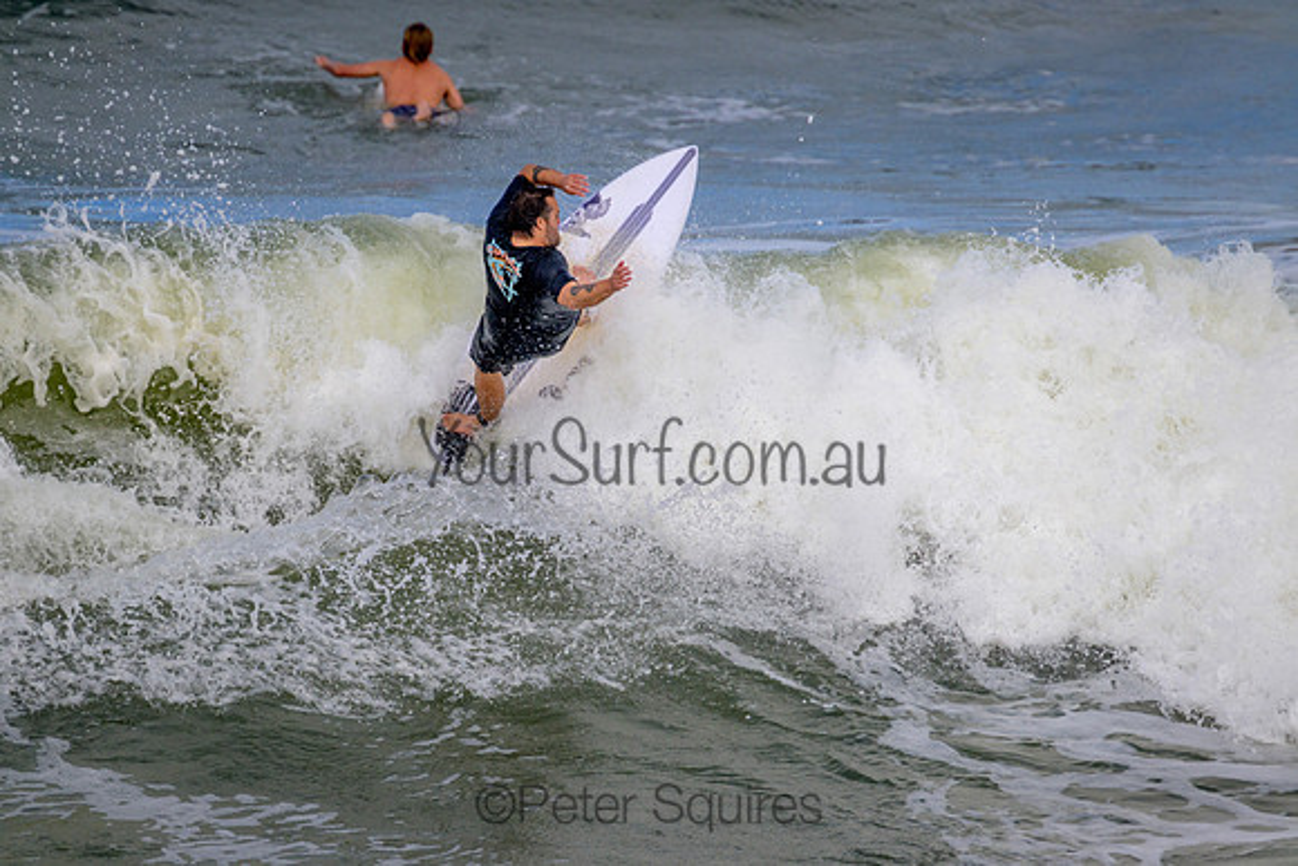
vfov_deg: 1.7
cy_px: 433
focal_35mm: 800
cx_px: 649
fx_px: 28850
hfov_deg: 2.6
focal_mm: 800
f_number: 11
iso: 640
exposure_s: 1/2000
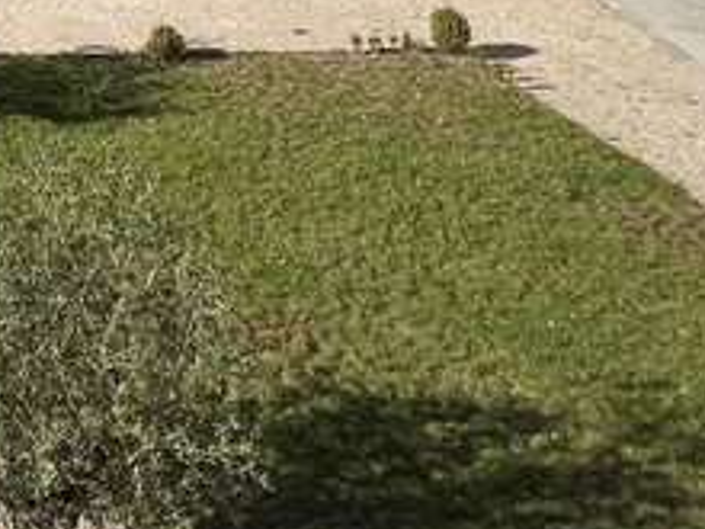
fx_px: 1446
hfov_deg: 21.0
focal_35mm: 71
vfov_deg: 16.4
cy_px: -494
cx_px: -481
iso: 32
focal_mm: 1.57
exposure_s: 1/1179
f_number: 1.8
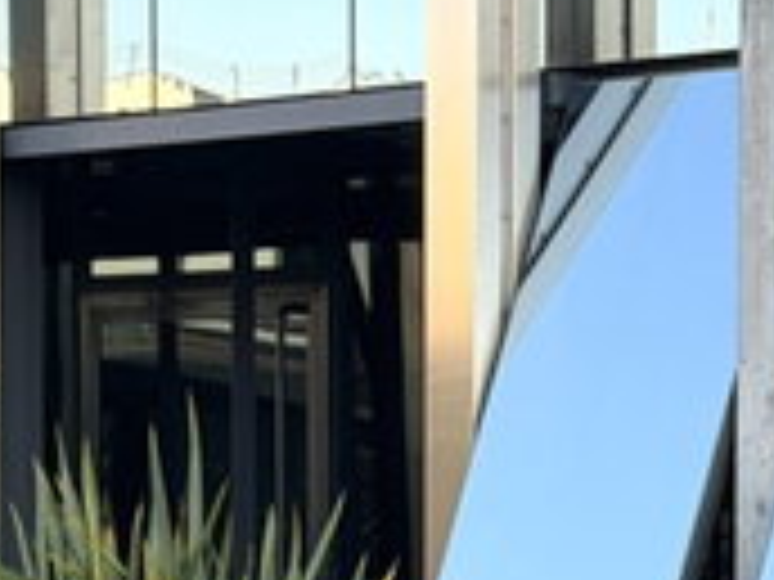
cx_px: 724
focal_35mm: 214
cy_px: 863
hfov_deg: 9.2
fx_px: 4785
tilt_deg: -5.0
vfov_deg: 6.8
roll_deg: -1.1
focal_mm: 6.76
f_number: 1.78
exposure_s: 1/601
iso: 80
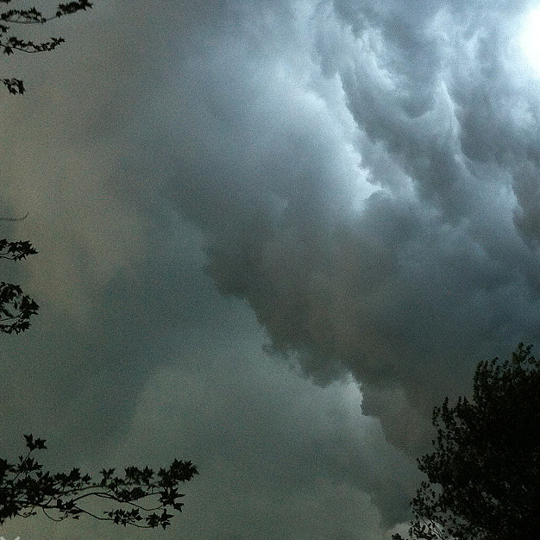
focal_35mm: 79
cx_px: 496
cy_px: 154
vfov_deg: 21.8
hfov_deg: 21.4
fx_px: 1394
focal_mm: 3.85
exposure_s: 1/60
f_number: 2.8
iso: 100
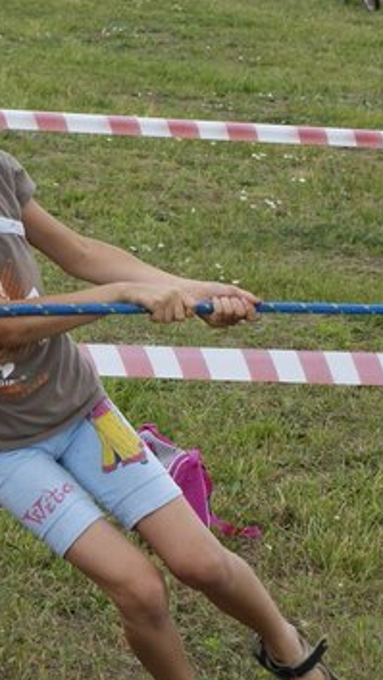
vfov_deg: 13.5
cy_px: 402
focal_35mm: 159
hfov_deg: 7.6
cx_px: -112
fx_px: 2865
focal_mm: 55
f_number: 10
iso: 400
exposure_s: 1/200
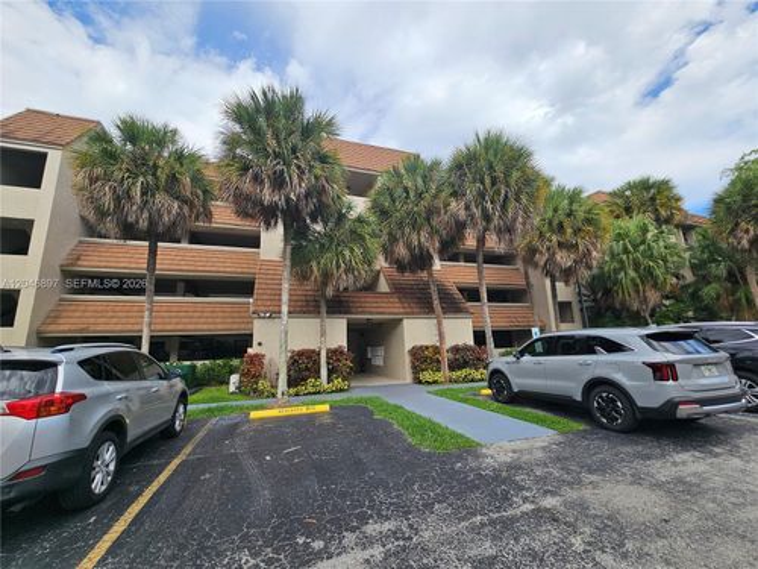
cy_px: 284
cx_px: 379
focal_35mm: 13
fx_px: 285
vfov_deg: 89.9
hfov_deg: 106.2
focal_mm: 2.2
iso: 50
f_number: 2.2
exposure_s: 1/1476
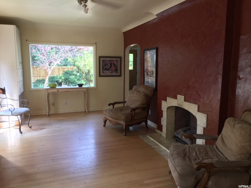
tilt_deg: -8.3
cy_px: 94
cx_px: 126
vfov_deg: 48.2
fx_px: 210
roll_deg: -0.2
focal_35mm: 29
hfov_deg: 61.7
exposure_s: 1/40
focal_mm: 4.15
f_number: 2.2
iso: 32
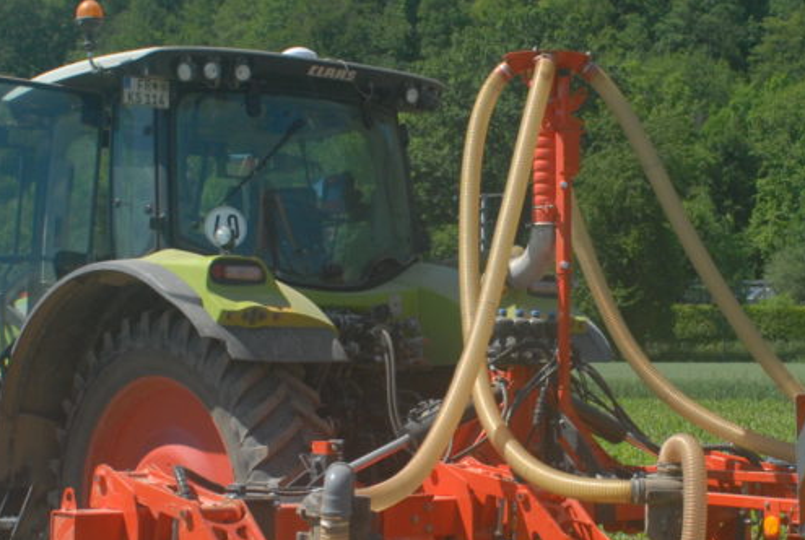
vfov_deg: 17.1
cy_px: 329
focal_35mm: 80
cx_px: 507
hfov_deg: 25.2
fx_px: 1792
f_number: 5
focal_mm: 20
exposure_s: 1/1000
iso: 250
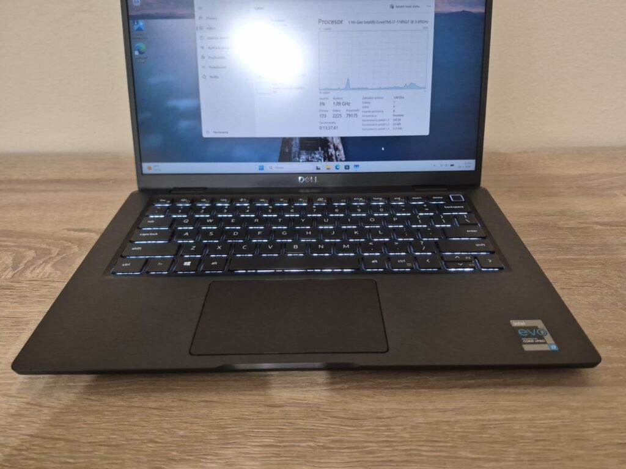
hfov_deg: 73.9
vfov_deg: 58.9
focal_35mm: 23
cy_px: 234
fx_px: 416
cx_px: 313
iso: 400
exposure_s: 1/63
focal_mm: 5.4
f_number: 1.8
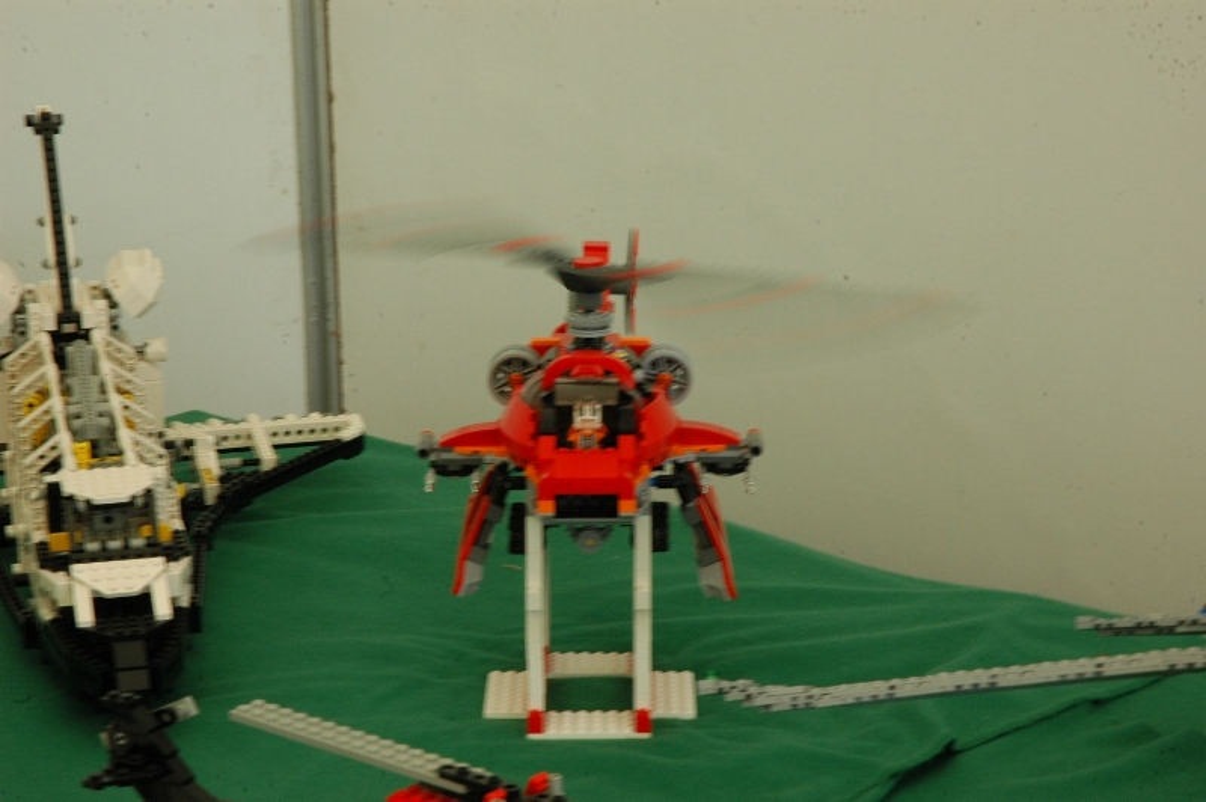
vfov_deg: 13.0
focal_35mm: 105
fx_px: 3515
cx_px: 603
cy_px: 401
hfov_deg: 19.5
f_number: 22
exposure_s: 1/13
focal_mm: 70
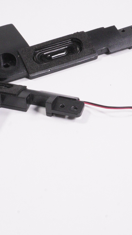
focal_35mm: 81
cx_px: 37
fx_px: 504
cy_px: 118
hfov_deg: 14.9
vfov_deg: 26.2
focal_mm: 34
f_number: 20
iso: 6400
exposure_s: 1/400
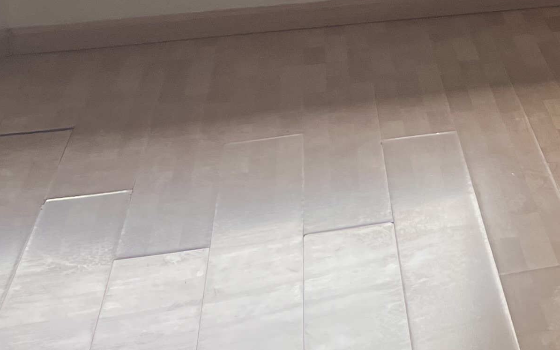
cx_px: 837
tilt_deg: -3.4
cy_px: -341
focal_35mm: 93
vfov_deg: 12.5
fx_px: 1419
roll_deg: -1.7
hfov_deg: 19.5
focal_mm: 5.1
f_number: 1.6
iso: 50
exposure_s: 1/122
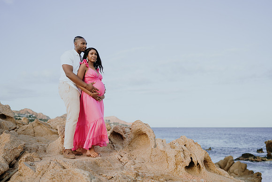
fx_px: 268
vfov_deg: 37.4
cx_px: 137
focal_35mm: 35
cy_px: 91
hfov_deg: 53.8
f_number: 1.8
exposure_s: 1/1600
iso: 100
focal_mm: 35
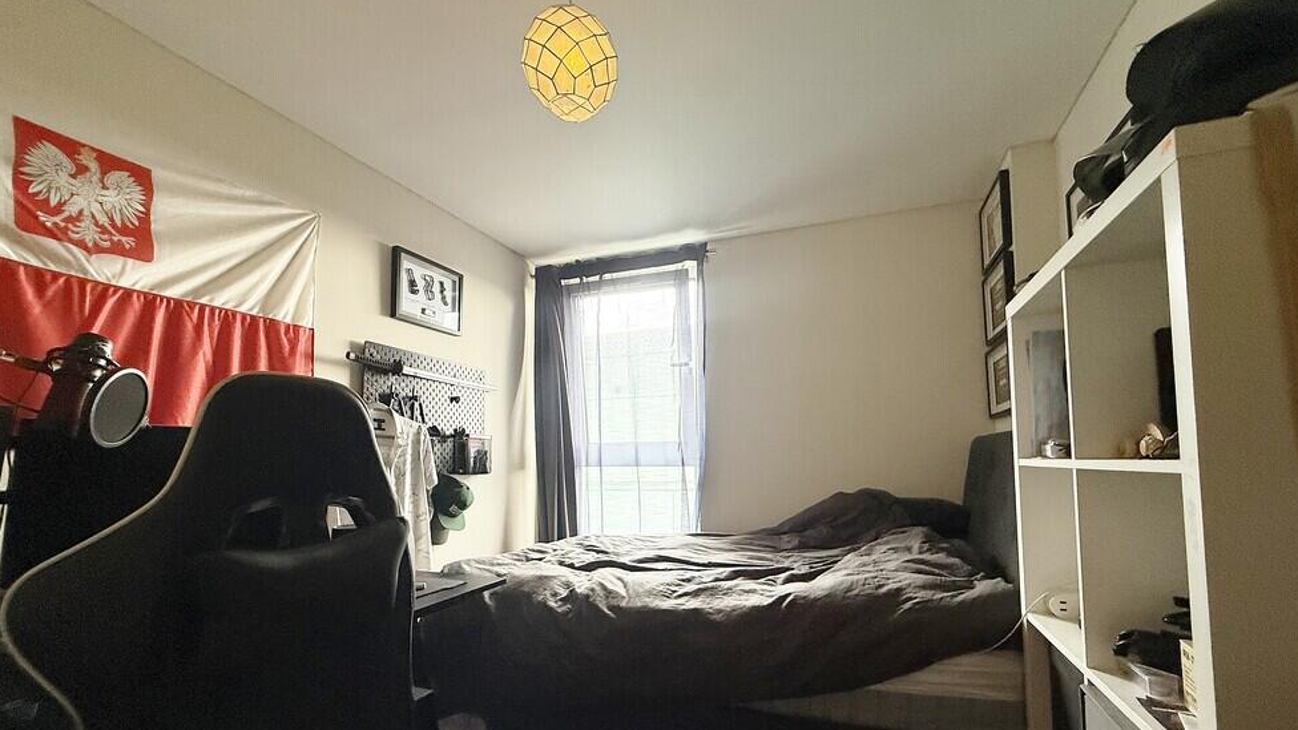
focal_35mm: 16
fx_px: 551
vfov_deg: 66.6
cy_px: 431
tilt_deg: +3.2
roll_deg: +0.6
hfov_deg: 99.3
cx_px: 673
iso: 320
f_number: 2.2
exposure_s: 1/100
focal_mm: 2.22
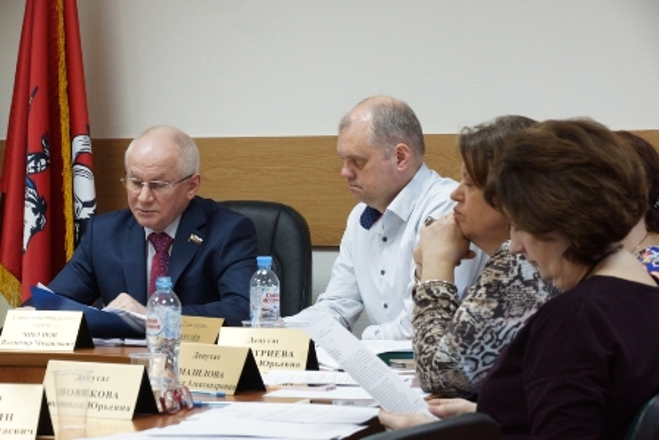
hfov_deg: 15.2
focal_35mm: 135
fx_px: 2472
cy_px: 220
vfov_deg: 10.2
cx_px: 330
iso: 2000
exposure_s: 1/40
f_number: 10
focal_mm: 90
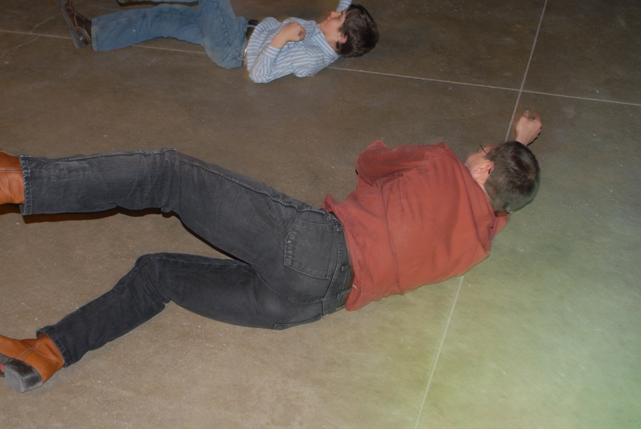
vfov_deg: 25.8
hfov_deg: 37.8
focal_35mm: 52
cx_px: 320
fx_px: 936
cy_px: 214
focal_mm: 35
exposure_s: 1/8
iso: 200
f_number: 2.8
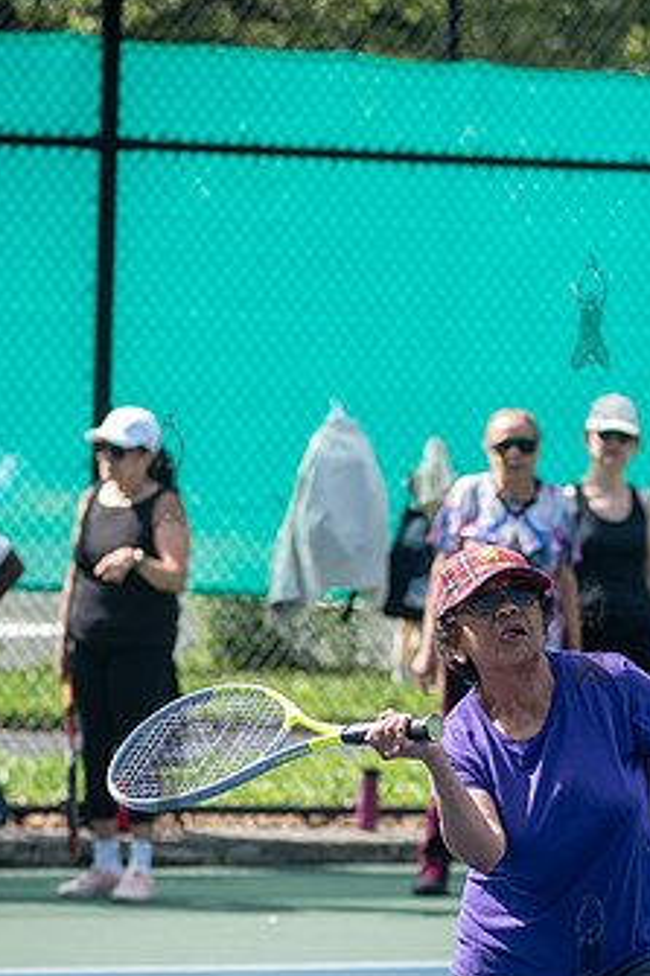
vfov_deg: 8.4
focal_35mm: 244
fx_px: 6615
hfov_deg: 5.6
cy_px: 651
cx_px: 466
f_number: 4
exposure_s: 1/1000
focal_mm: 112
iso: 200
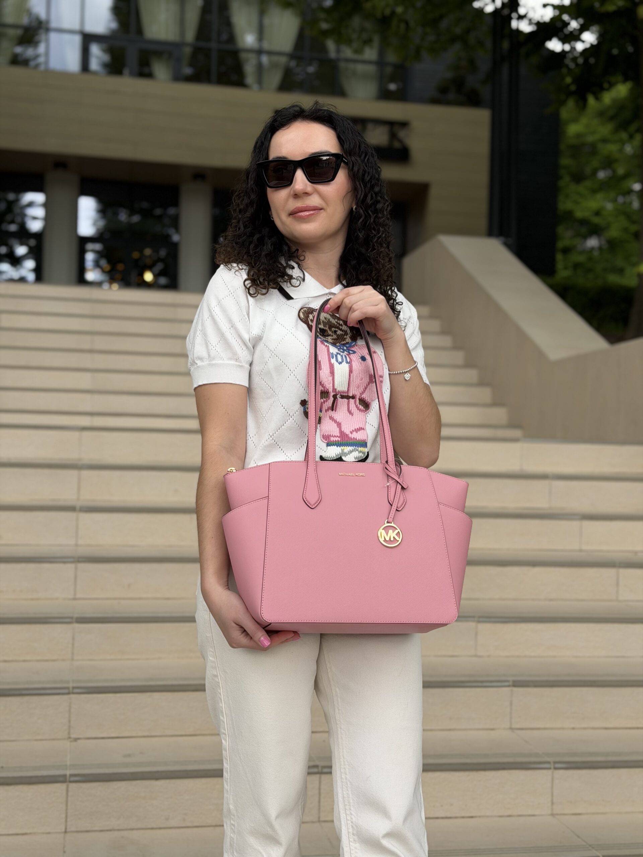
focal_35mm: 48
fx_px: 1189
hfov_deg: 30.3
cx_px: 322
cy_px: 428
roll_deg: -1.9
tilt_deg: +1.8
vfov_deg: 39.7
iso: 64
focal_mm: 6.76
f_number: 1.78
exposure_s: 1/719
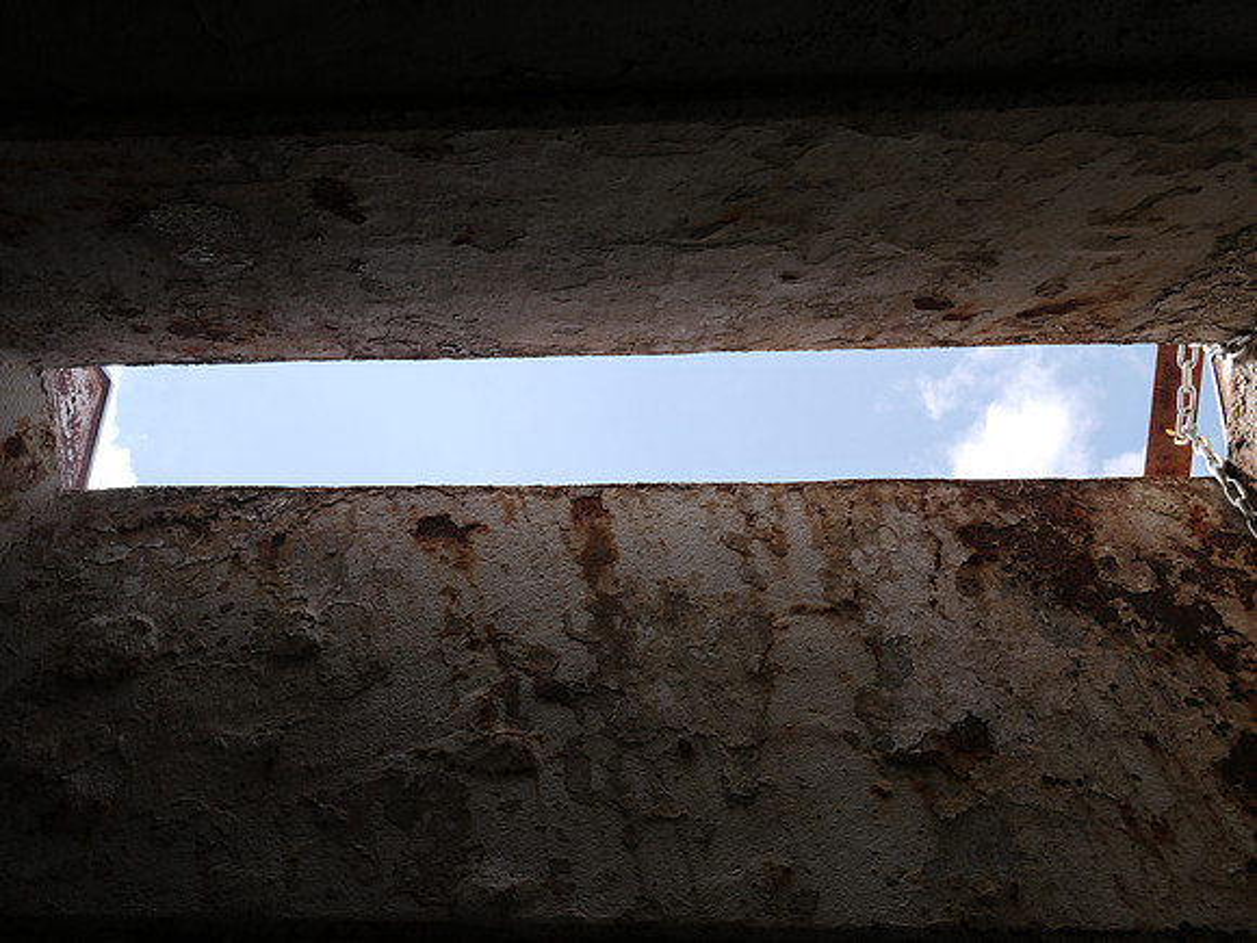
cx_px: 628
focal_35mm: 40
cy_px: 472
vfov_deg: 36.0
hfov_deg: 46.8
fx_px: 1453
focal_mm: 20
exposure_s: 1/60
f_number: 13
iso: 125
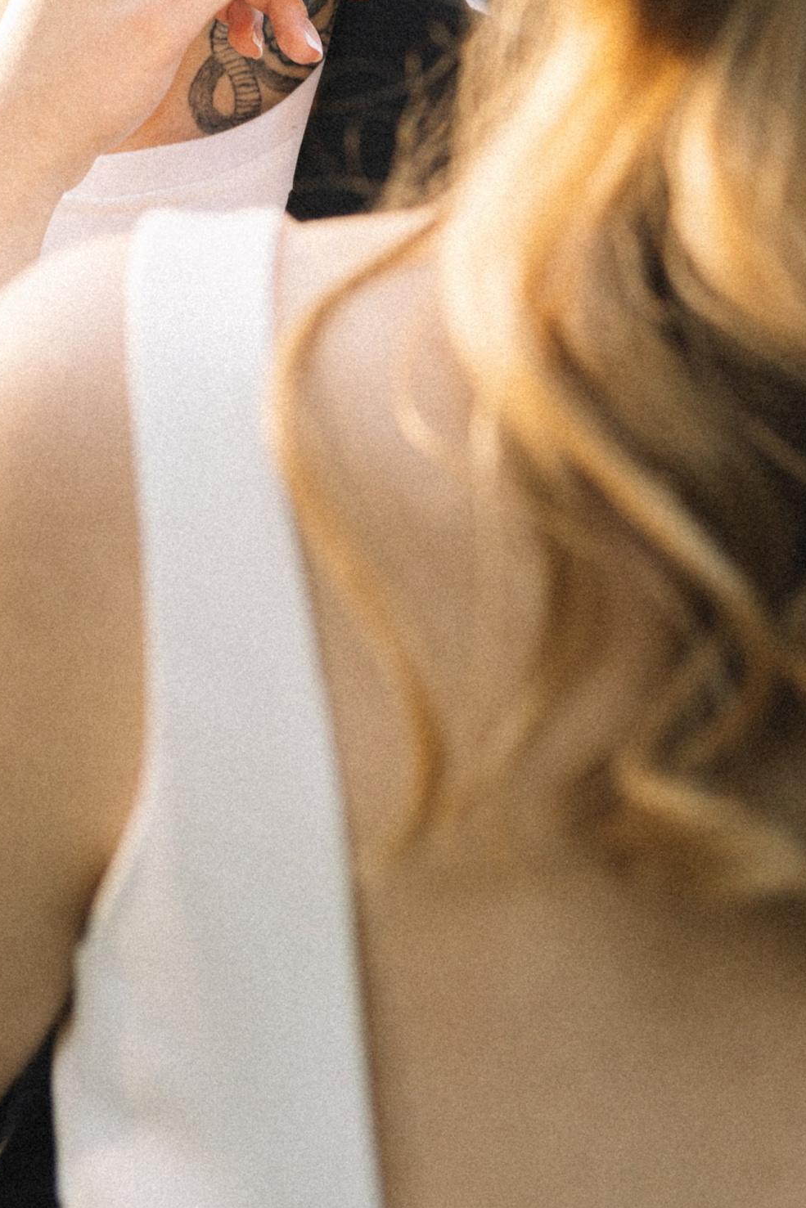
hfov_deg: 14.8
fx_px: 3055
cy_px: -316
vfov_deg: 20.6
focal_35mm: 91
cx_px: 29
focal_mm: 35
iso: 400
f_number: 2.5
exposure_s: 1/200
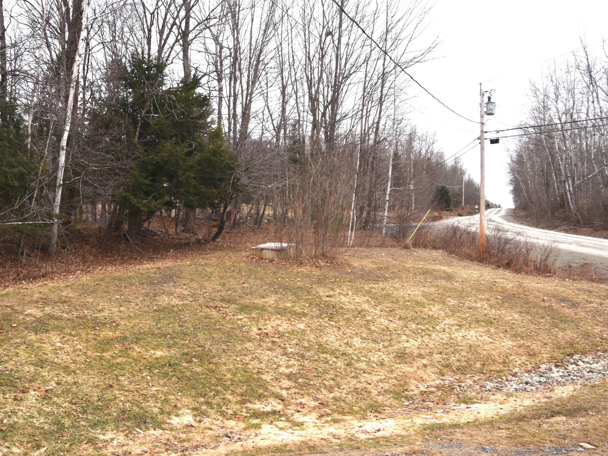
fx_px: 580
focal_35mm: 33
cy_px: 228
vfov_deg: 43.0
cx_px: 269
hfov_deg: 55.2
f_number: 7.1
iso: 100
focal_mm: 20
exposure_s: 1/200
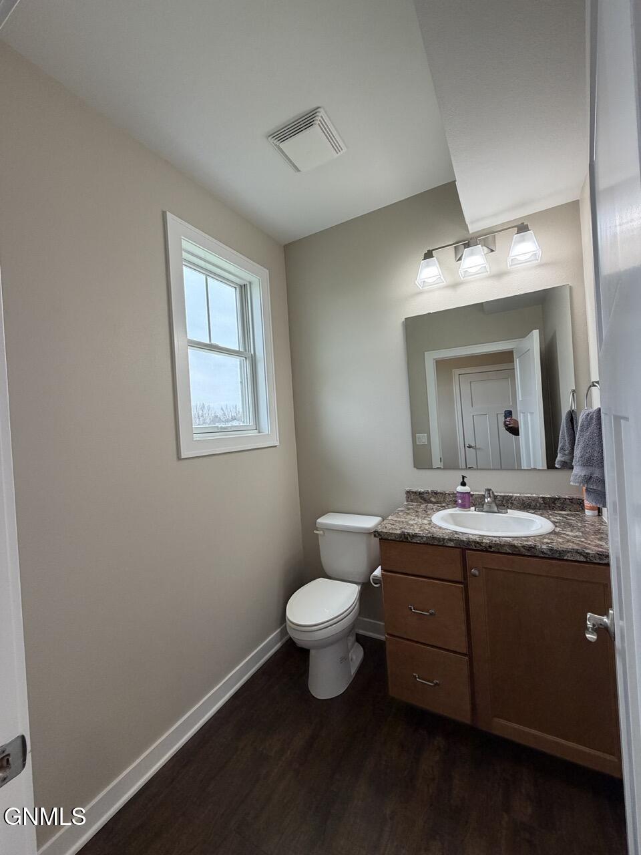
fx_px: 346
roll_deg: +3.3
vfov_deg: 102.1
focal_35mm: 14
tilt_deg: +0.2
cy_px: 428
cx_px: 320
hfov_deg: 85.7
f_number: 2.2
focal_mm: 2.22
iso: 160
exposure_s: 1/120
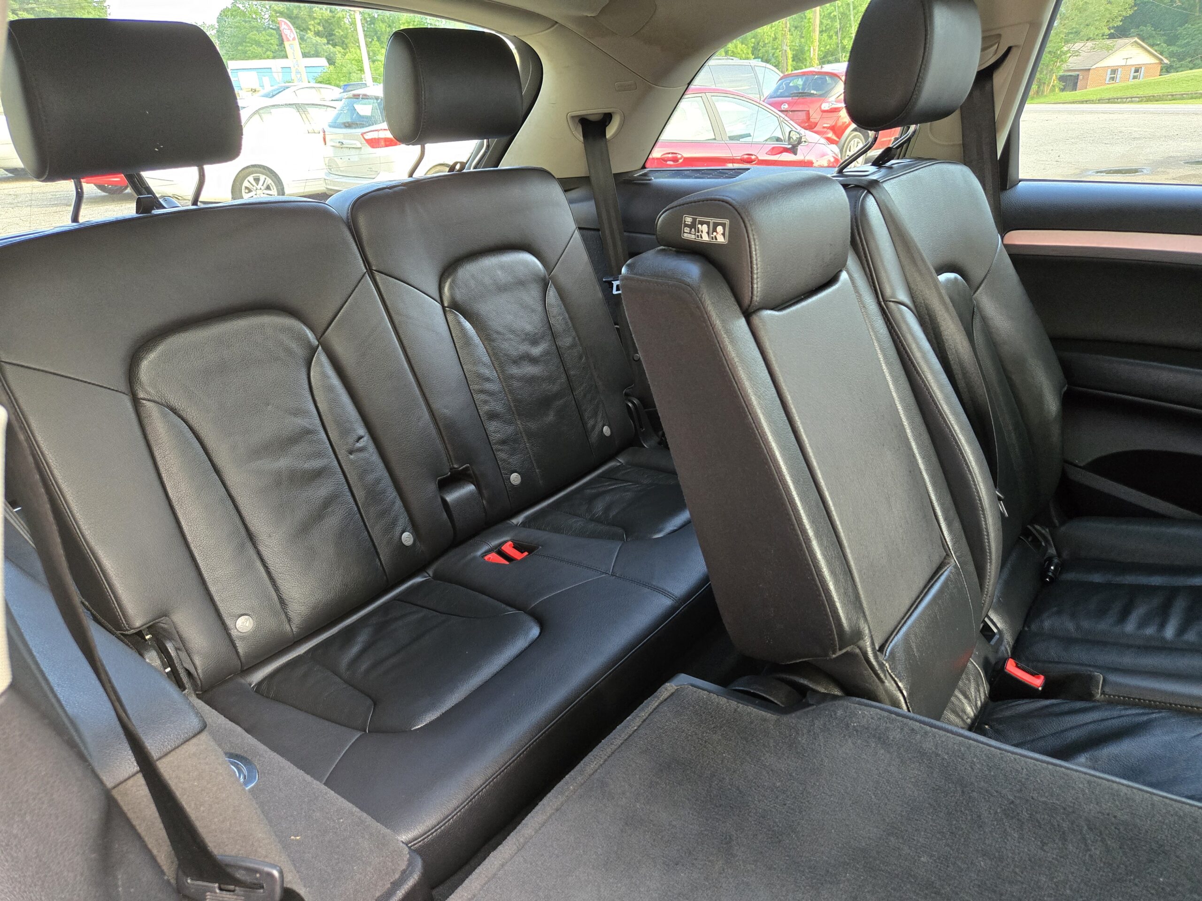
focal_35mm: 23
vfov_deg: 58.9
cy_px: 450
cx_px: 601
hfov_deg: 73.9
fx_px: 799
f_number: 1.8
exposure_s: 1/120
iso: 800
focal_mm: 5.4
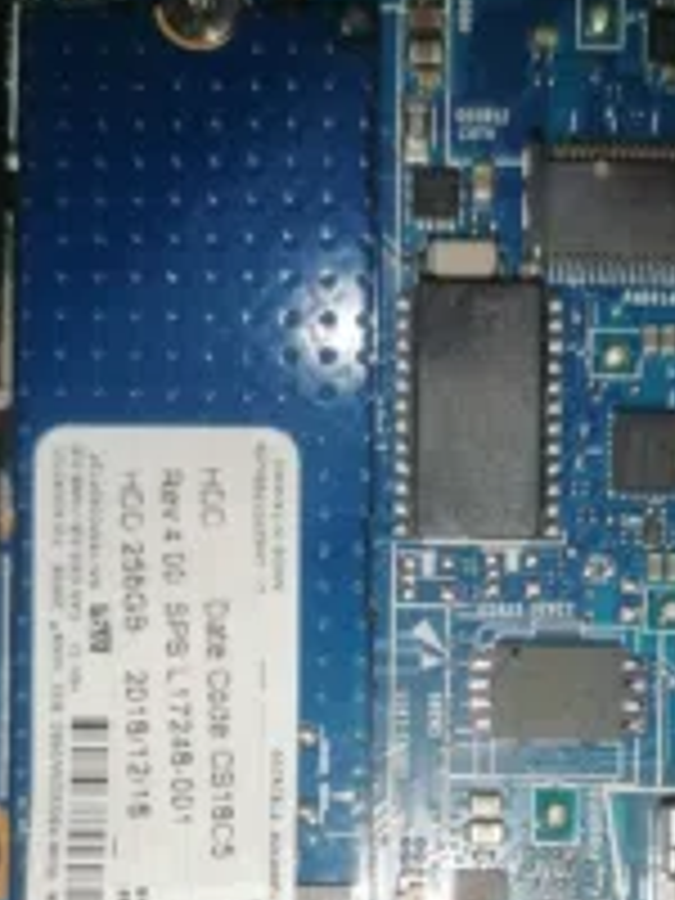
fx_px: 1404
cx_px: 441
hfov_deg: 26.9
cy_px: 720
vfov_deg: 34.5
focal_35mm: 54
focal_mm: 5.3
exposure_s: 1/120
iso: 160
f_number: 1.8
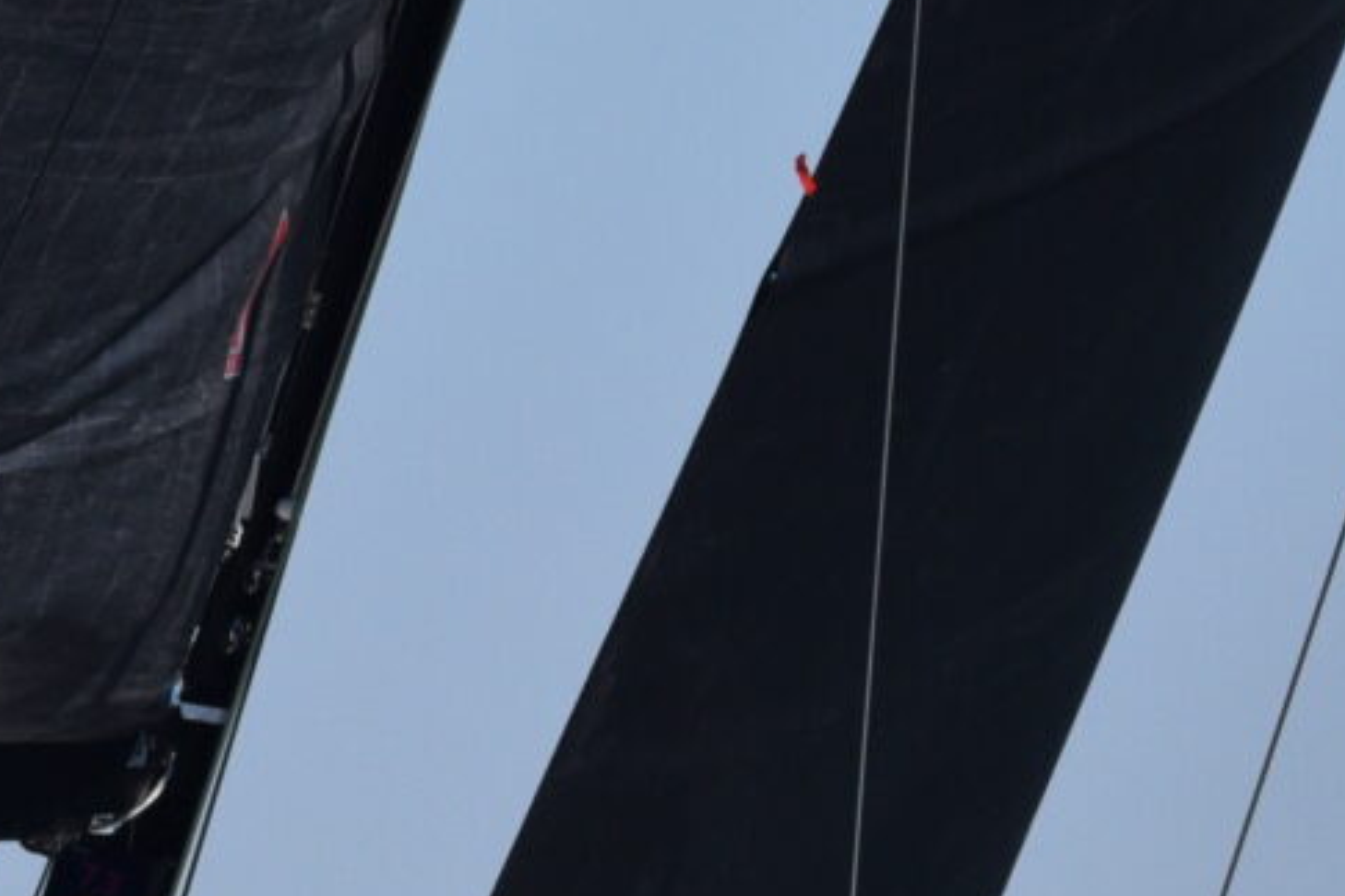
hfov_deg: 1.9
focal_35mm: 1106
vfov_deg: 1.2
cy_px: 1323
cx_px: -484
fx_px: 41318
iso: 800
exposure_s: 1/2000
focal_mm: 210
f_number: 11
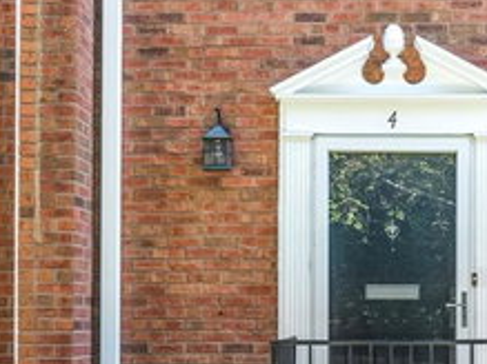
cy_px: 282
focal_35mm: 76
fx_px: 1069
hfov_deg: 25.3
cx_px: 385
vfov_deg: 19.2
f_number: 8
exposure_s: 1/3
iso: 100
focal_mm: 24
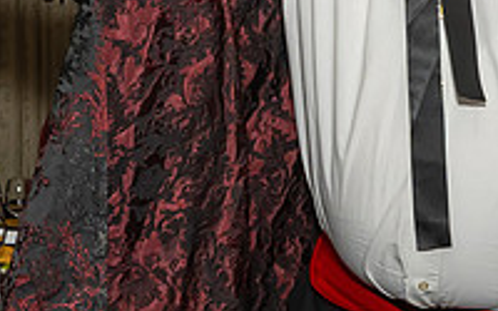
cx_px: -235
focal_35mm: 101
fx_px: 1371
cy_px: 134
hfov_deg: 18.4
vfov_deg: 13.0
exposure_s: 1/250
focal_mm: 17
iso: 800
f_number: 7.1
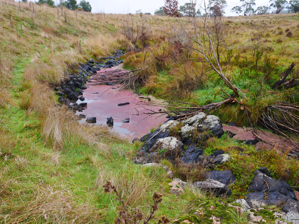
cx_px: 150
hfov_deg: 54.0
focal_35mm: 34
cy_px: 112
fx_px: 294
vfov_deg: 41.8
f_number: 4.5
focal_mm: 17
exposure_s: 1/250
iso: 200
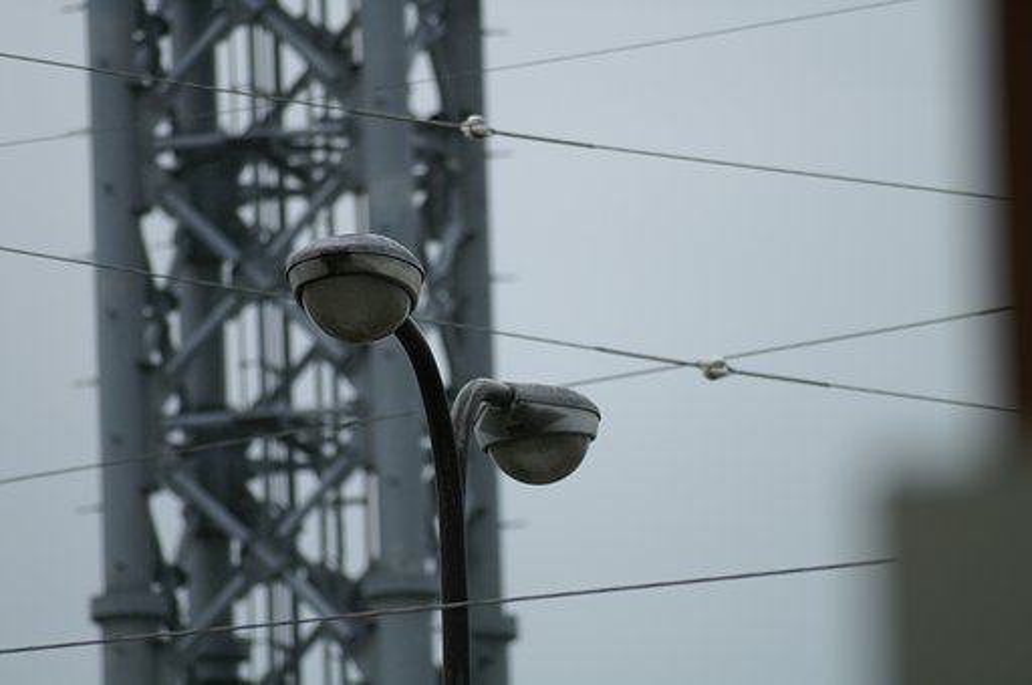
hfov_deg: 4.6
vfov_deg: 3.0
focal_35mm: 450
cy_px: 342
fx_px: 12884
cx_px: 516
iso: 100
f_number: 4
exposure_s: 1/500
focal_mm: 300
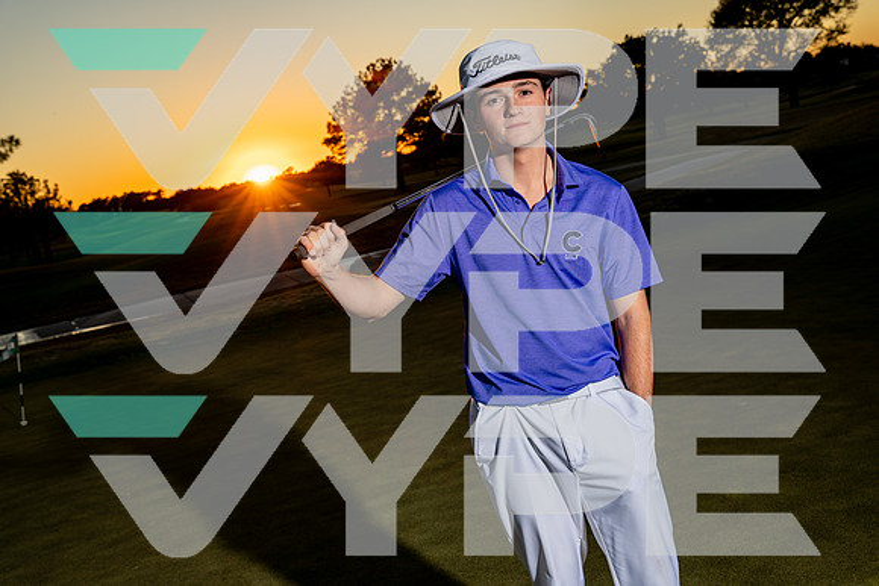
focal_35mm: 45
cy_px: 293
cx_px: 440
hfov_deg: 43.6
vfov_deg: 29.9
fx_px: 1099
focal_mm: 45
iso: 160
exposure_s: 1/250
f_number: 7.1
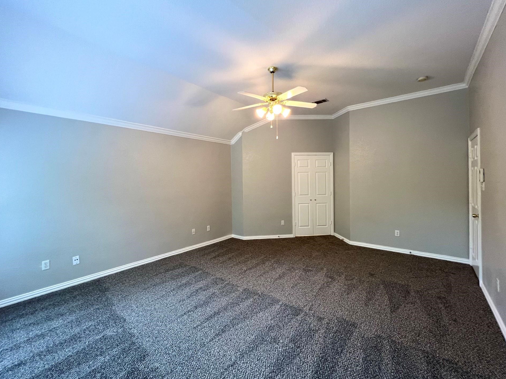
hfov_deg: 102.1
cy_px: 178
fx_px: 205
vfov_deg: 85.6
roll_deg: +1.0
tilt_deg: +1.2
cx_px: 248
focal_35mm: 14
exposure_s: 1/60
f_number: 1.8
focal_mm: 1.57
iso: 160
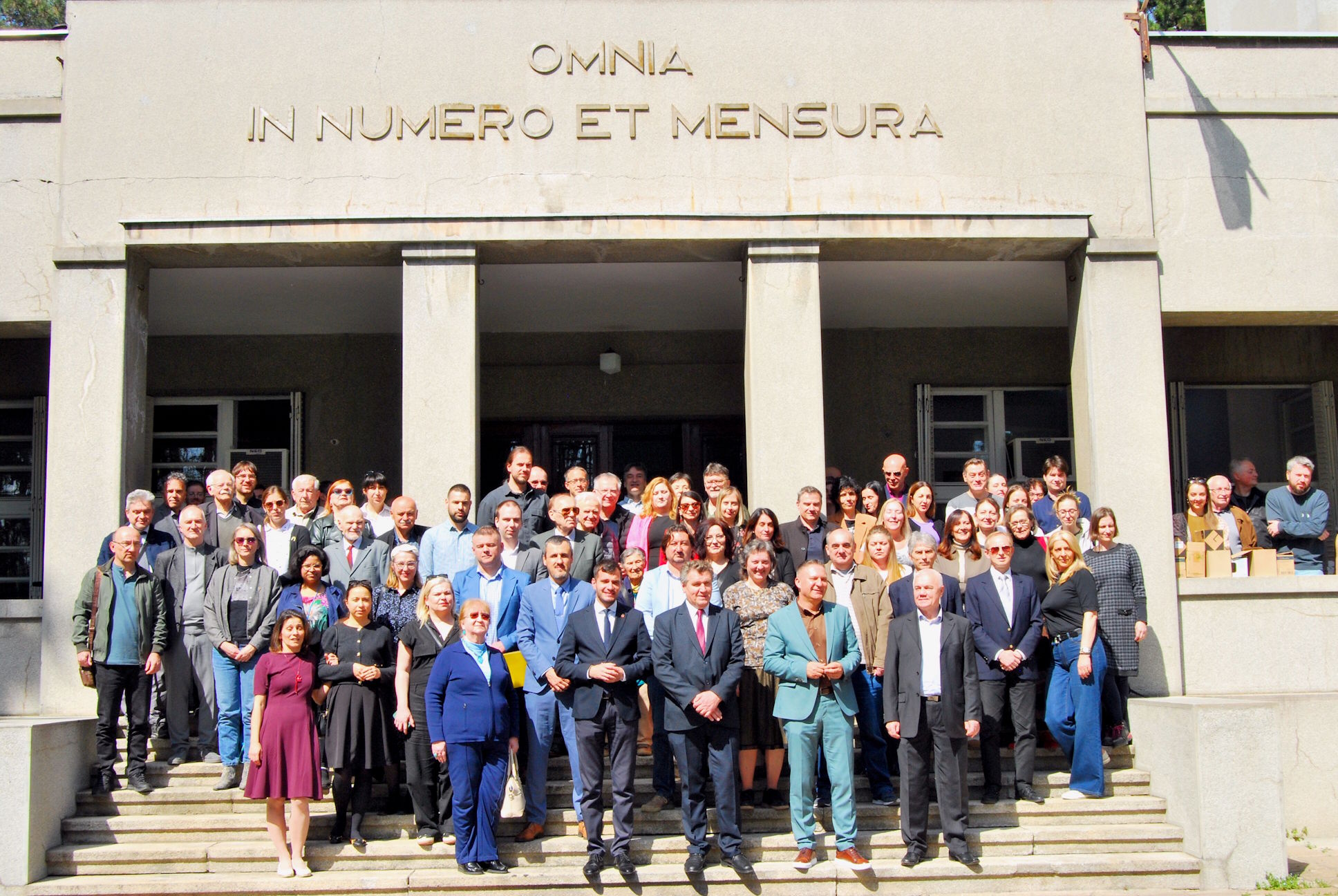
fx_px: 1563
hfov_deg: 46.3
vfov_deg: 32.0
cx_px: 669
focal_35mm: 42
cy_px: 448
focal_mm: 28
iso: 400
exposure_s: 1/200
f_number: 14
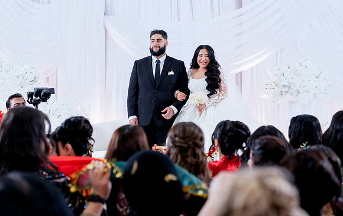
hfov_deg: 35.9
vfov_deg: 23.0
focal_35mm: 57
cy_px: 96
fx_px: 529
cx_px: 170
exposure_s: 1/200
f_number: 2.5
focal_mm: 50
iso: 640
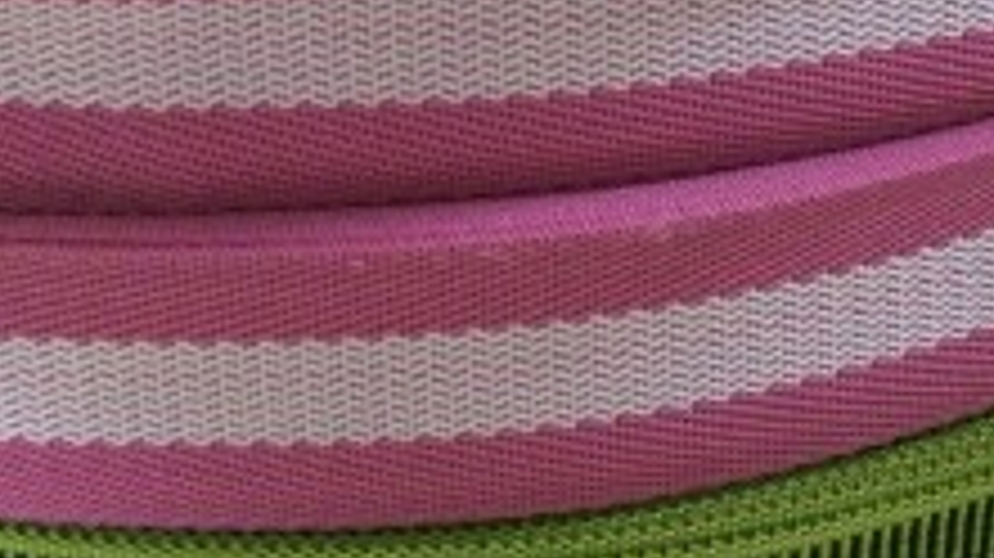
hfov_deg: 28.4
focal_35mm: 74
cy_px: -207
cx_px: 659
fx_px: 1949
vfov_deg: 15.4
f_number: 2.2
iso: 500
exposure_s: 1/17
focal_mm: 4.12
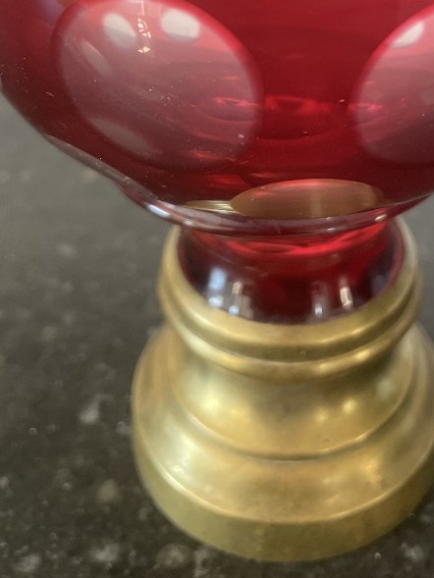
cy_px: -3
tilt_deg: -24.9
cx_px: 300
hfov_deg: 27.3
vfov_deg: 33.1
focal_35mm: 53
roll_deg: -1.4
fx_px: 886
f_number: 1.6
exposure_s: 1/109
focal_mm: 4.2
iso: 125
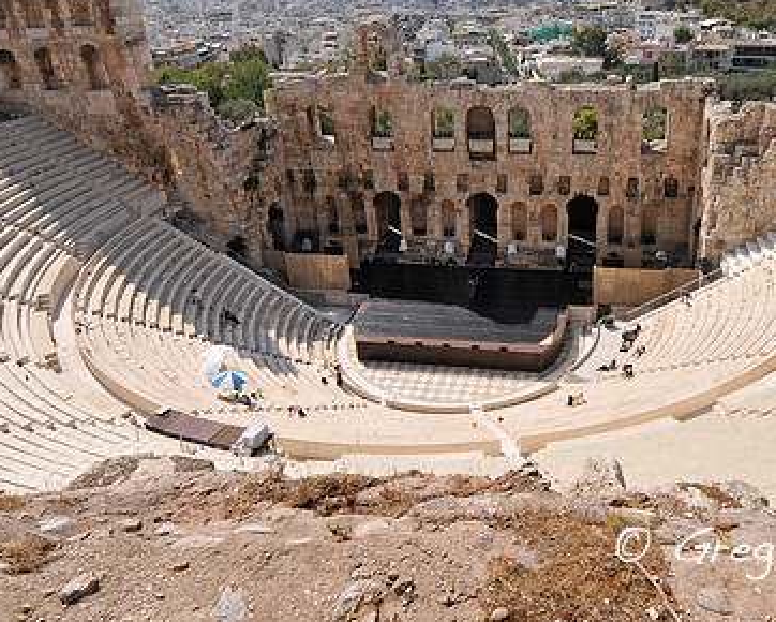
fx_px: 620
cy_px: 235
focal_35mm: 27
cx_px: 474
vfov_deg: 52.7
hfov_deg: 63.3
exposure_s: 1/640
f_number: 13
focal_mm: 12
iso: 400
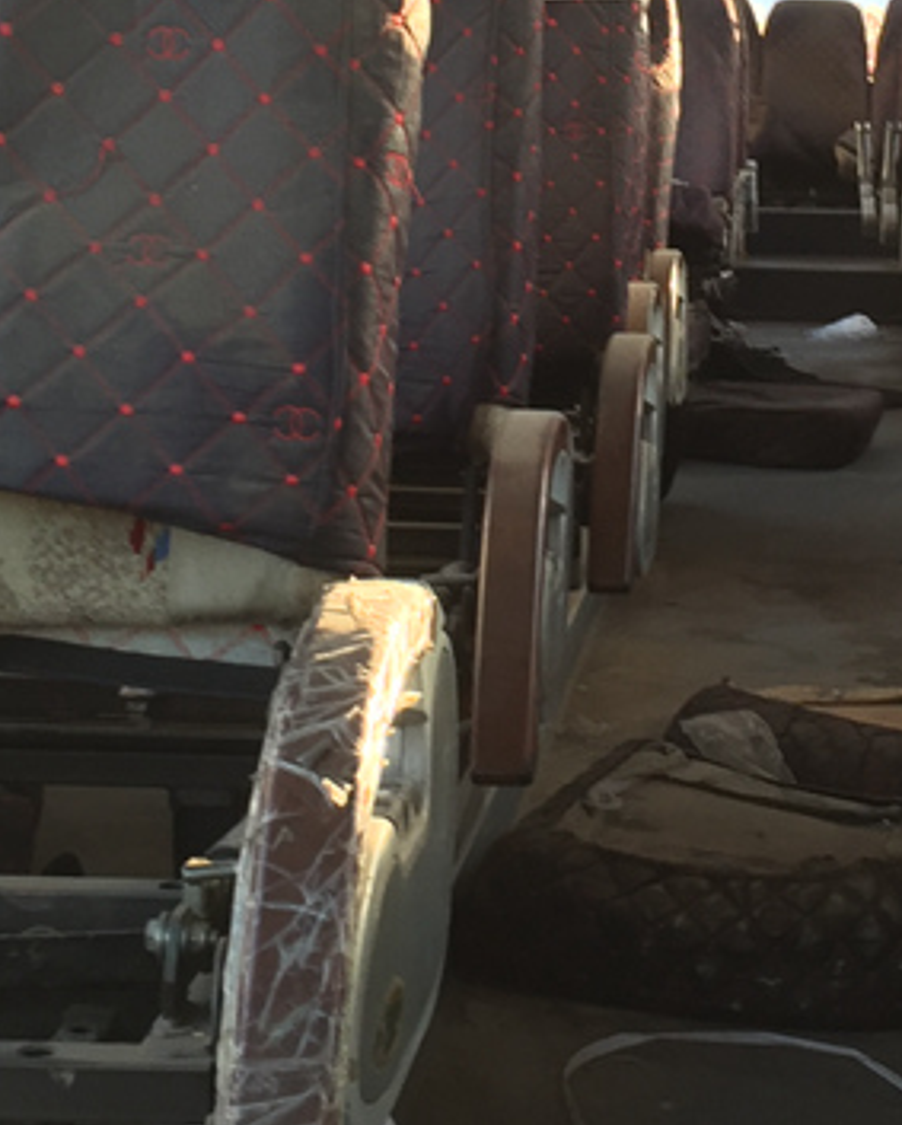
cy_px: 131
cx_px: 634
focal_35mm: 82
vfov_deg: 22.7
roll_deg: +2.9
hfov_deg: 18.7
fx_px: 2733
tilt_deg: +0.5
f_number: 2.2
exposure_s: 1/50
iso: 40
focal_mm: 4.15
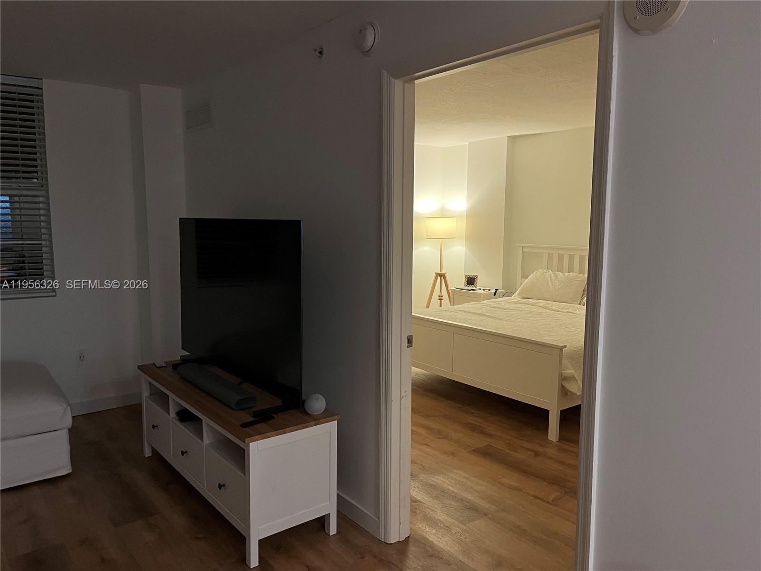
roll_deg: +0.9
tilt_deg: -6.6
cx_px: 380
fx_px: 572
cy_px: 286
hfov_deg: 67.3
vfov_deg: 53.1
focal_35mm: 26
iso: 125
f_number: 1.6
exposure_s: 1/60
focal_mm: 5.1
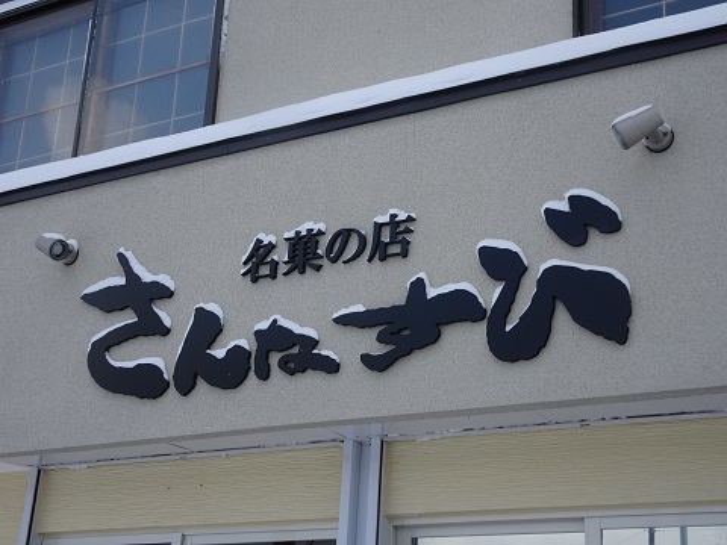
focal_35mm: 54
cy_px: 272
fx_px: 1134
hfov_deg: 35.5
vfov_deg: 27.0
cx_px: 364
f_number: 4.5
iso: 80
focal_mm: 9.18
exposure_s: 1/250
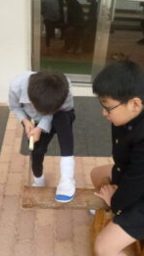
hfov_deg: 32.9
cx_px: 73
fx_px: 244
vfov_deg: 55.3
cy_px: 128
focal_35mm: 36
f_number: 2.8
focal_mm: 4.3
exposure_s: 1/1000
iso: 1600
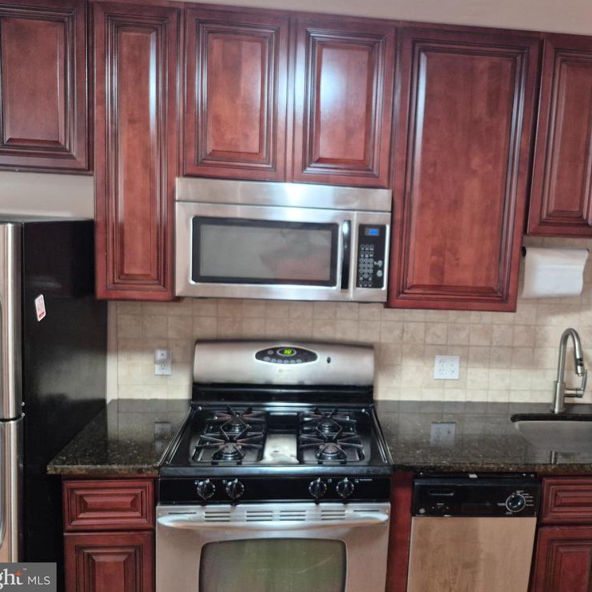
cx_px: 365
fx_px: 542
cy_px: 289
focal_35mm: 28
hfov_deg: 56.7
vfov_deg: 57.3
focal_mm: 5.4
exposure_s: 1/120
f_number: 1.8
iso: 800
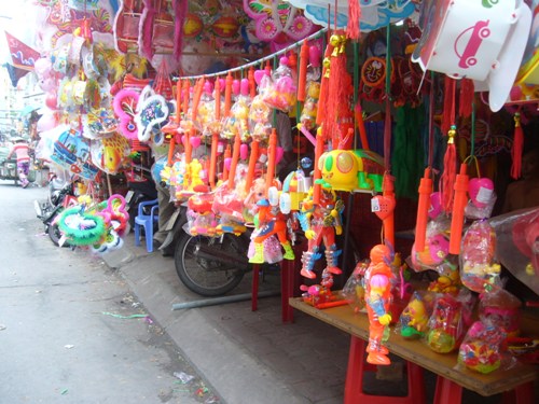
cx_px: 270
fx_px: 545
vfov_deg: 40.7
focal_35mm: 35
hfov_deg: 52.6
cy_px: 202
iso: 100
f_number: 2.8
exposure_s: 1/40
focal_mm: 5.8
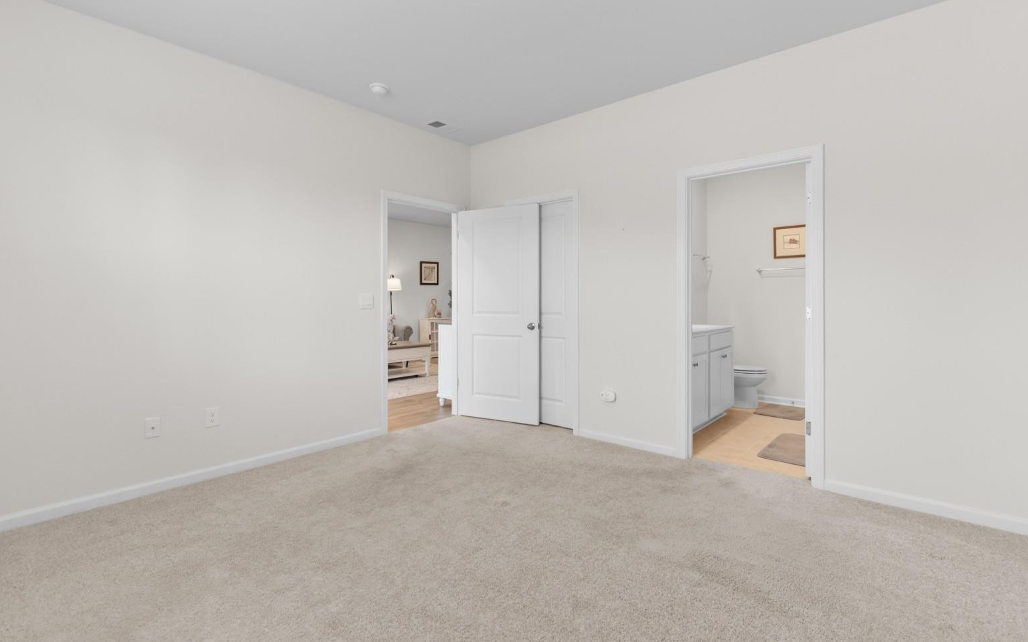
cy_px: 292
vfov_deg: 71.1
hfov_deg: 97.8
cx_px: 503
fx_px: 448
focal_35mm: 16
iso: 100
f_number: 4.5
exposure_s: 1/6
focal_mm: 10
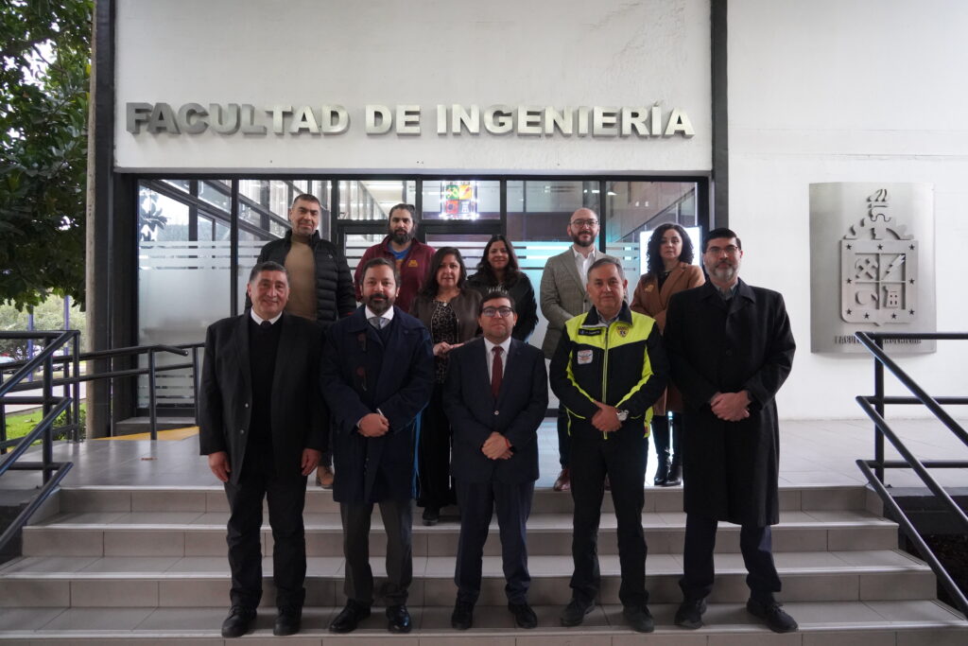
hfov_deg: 73.7
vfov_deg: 53.1
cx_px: 484
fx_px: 645
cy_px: 323
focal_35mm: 24
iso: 10000
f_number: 4
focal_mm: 24
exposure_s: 1/160
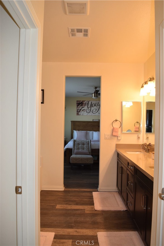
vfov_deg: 67.4
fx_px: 184
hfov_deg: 47.9
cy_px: 123
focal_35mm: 27
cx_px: 82
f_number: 5.6
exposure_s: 1/125
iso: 800
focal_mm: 18
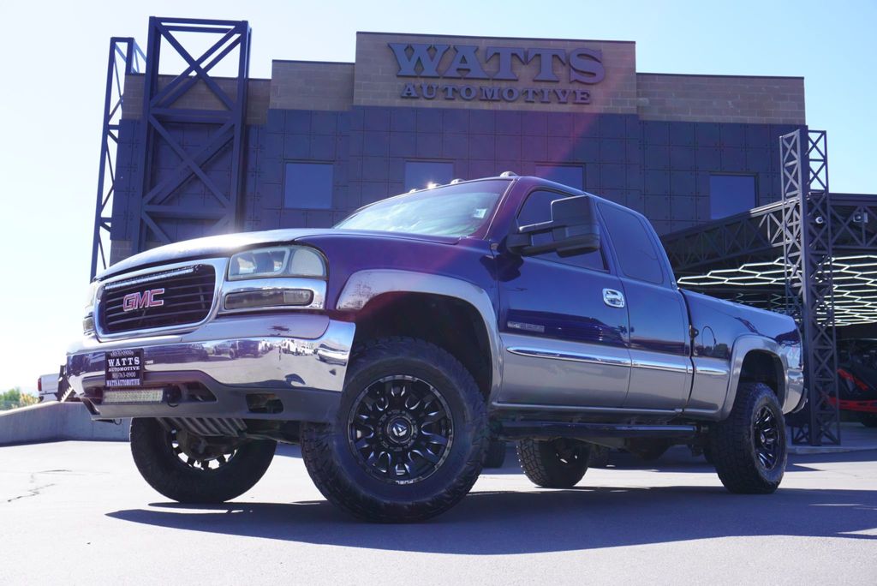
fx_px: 914
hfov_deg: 51.3
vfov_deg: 35.5
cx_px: 438
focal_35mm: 38
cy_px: 293
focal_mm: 25
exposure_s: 1/100
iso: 100
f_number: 7.1
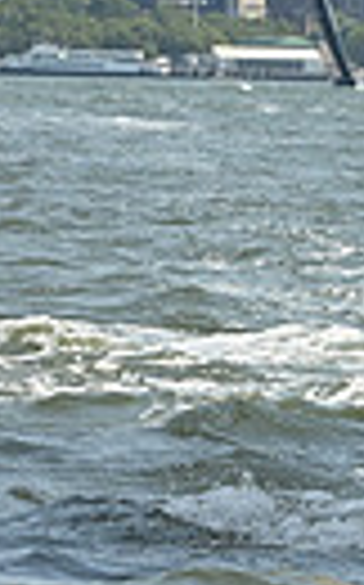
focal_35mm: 455
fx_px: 7238
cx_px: 1285
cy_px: -106
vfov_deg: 4.6
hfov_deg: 2.8
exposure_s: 1/1250
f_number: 9
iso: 320
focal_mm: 100
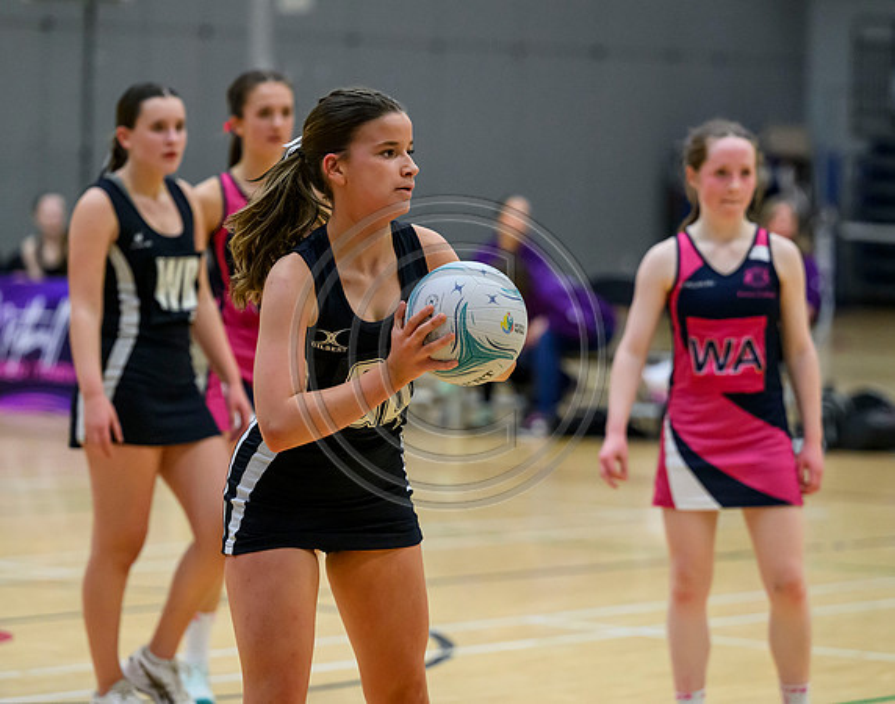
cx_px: 492
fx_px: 4571
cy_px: 370
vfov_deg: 8.8
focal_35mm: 174
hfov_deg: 11.2
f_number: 3.2
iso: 6400
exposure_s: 1/1250
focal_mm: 135
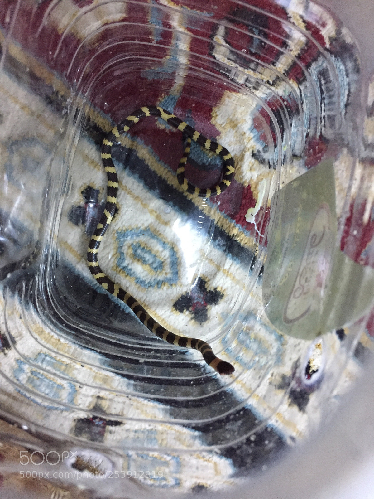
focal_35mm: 29
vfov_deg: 61.7
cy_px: 250
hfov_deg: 48.2
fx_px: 418
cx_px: 187
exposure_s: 1/17
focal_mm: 4.15
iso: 250
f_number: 2.2
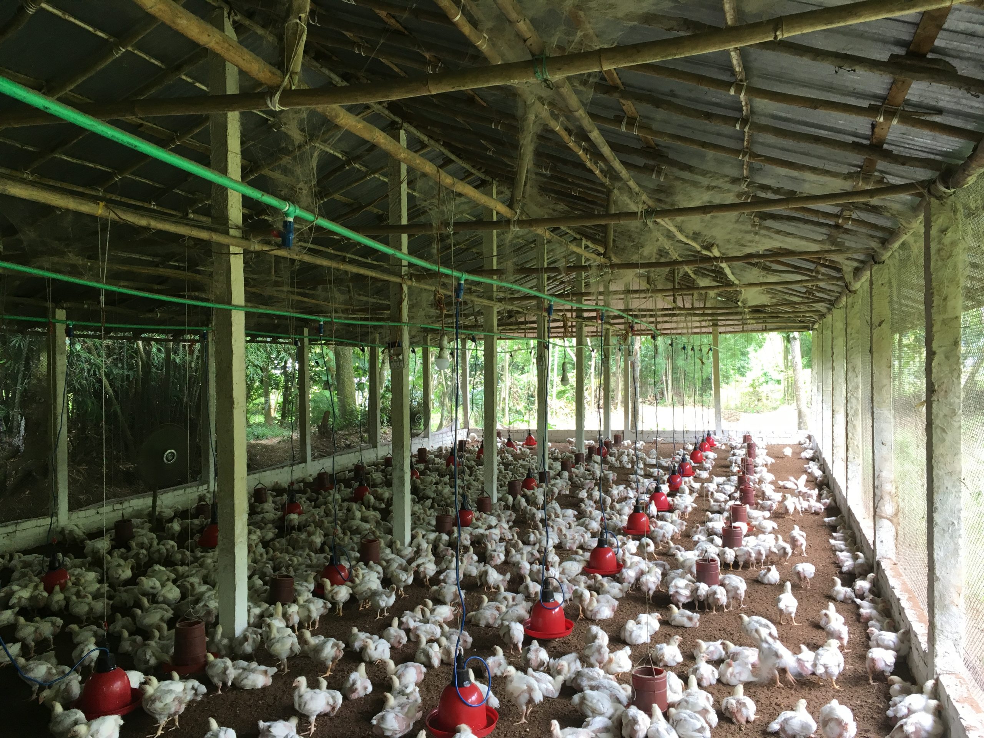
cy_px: 369
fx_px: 824
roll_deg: +0.8
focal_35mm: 29
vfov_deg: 48.2
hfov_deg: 61.7
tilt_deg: +0.1
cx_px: 492
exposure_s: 1/33
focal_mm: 4.15
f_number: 2.2
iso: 32
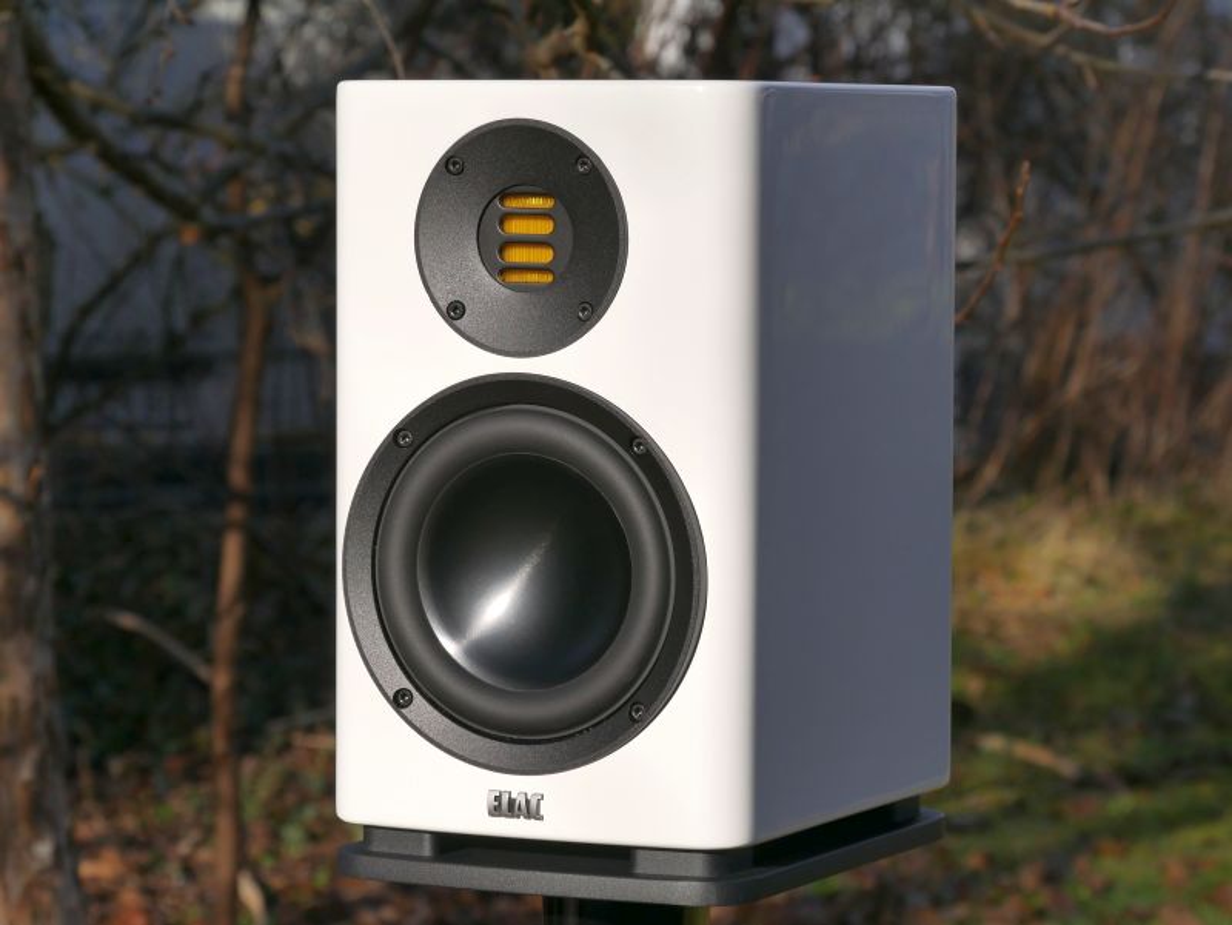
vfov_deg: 11.4
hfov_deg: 15.2
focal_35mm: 130
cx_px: 616
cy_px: 462
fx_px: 4630
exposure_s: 1/640
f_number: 9
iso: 200
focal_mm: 65
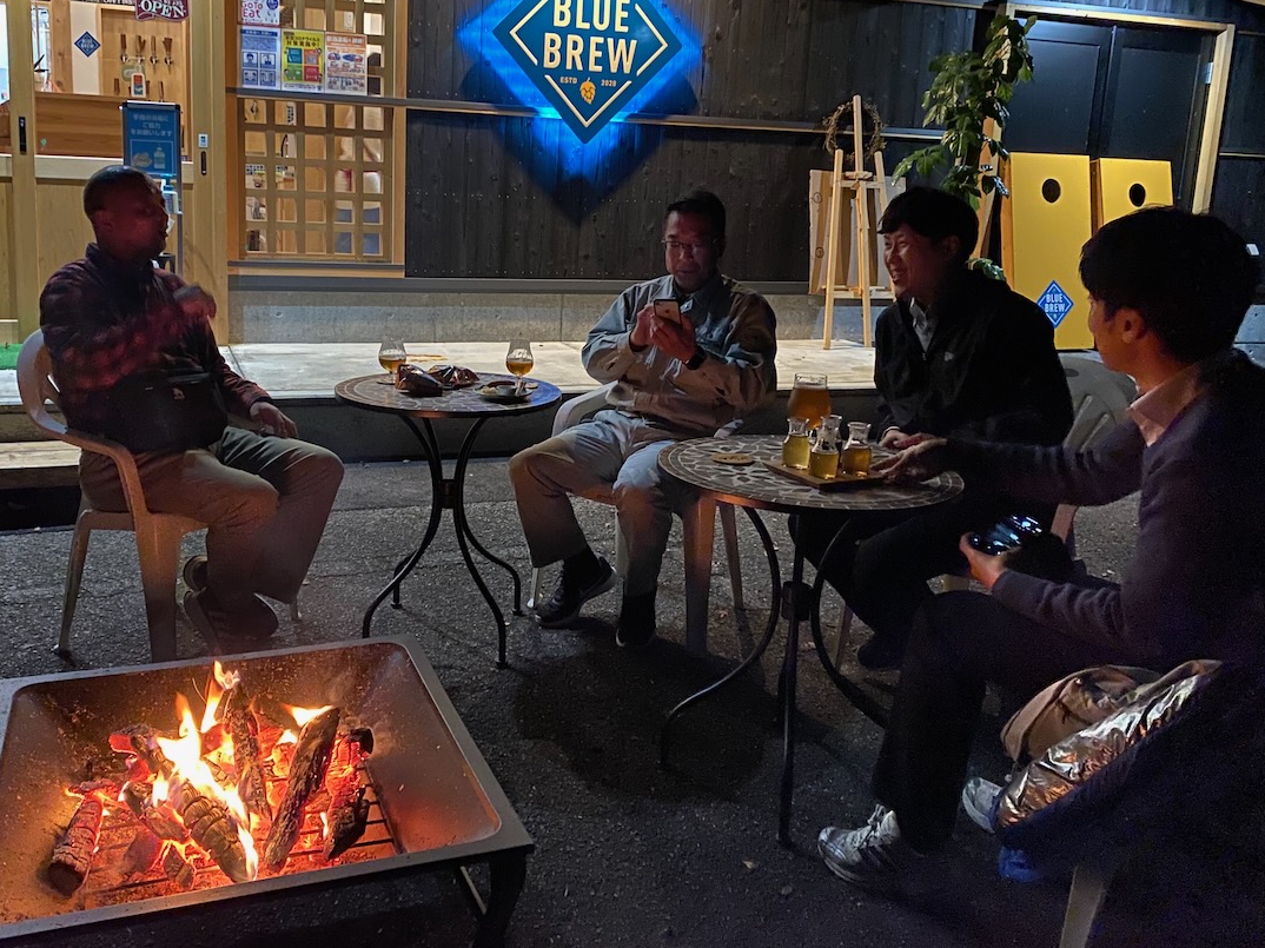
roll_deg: -3.0
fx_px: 1133
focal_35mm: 31
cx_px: 543
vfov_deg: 45.3
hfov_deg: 58.1
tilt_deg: -10.3
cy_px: 400
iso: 1000
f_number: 1.8
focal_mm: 4.25
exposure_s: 1/24
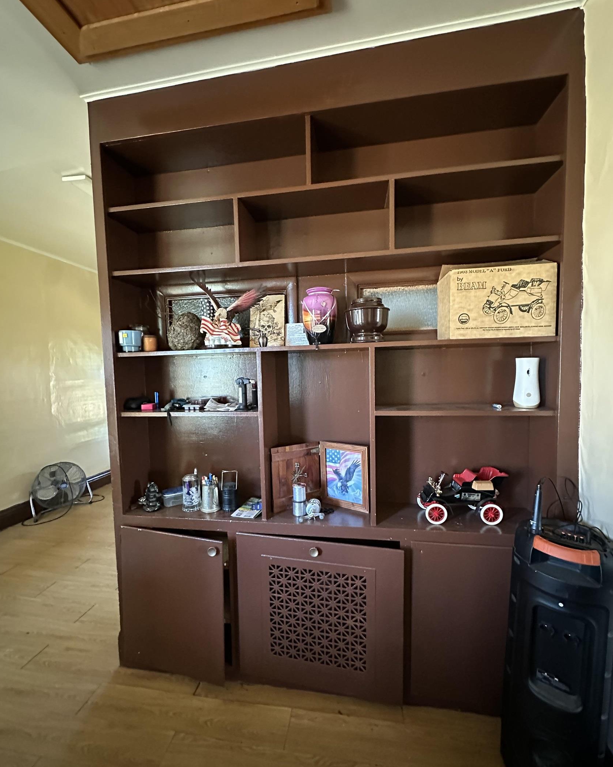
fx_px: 340
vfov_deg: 96.8
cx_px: 307
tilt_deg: -3.1
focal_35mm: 15
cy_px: 390
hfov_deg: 84.0
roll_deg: +0.0
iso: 1250
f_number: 2.2
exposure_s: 1/50
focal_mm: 2.22
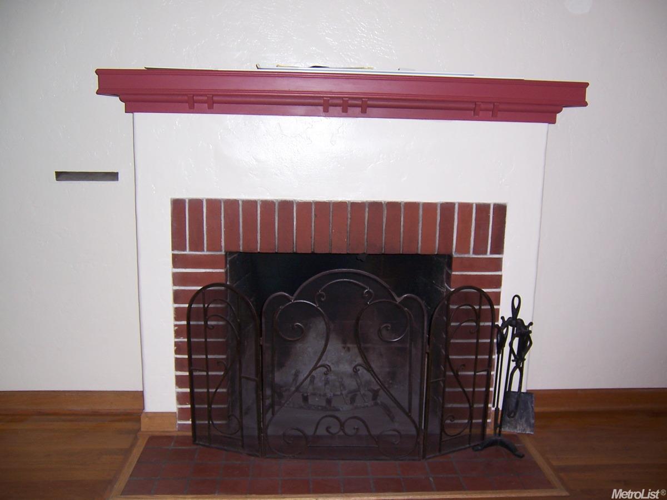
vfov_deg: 42.9
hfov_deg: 55.4
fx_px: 636
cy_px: 250
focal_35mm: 33
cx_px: 334
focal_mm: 5.5
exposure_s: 1/60
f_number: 2.8
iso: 80
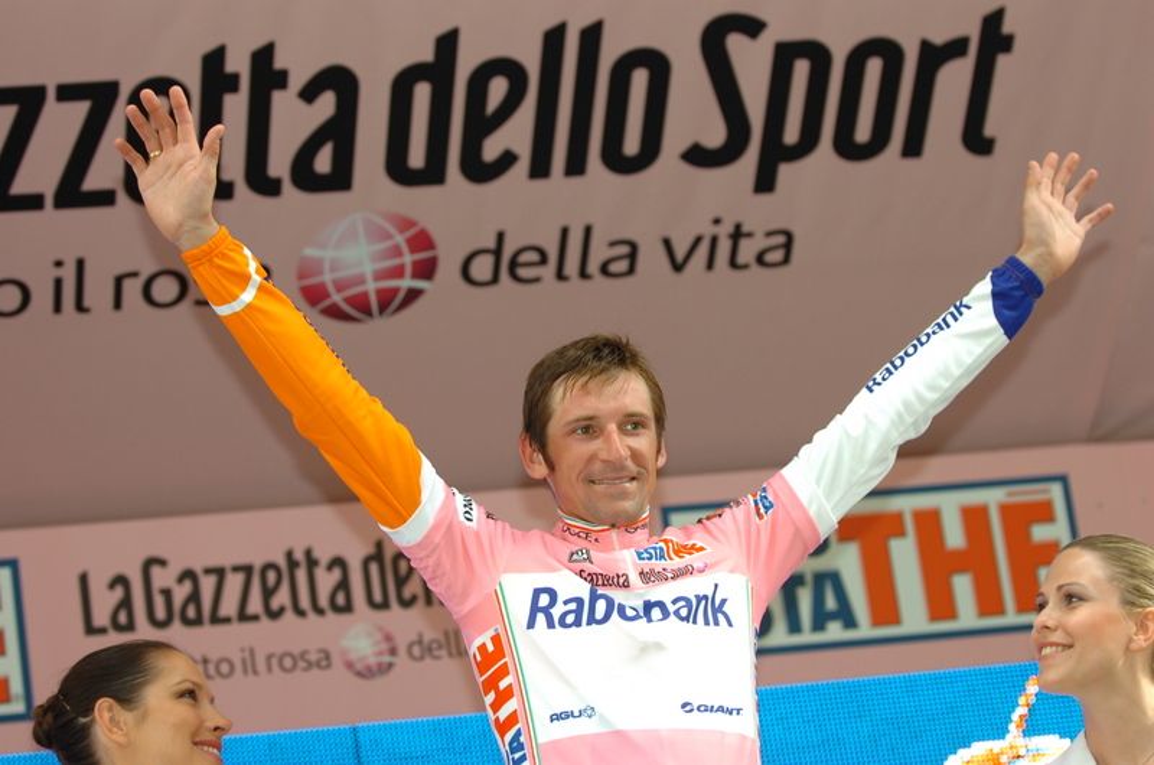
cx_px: 577
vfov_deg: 11.4
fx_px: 3839
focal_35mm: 120
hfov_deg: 17.1
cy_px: 382
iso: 200
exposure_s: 1/250
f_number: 2.8
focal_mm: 80
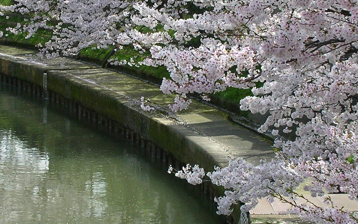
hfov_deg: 13.6
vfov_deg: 8.6
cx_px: 96
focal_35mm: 153
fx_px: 1493
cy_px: 92
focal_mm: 10.1
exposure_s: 1/344
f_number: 4
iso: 50
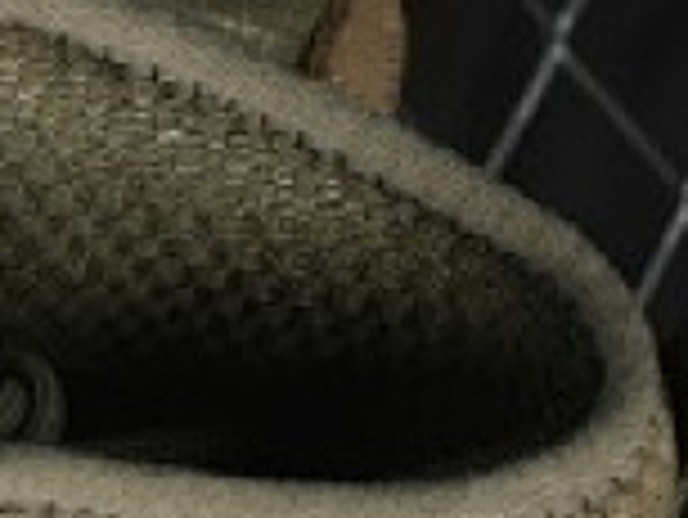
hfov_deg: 3.8
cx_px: -953
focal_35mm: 510
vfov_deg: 2.9
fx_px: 10144
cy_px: 504
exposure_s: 1/50
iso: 160
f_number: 6.3
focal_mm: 50
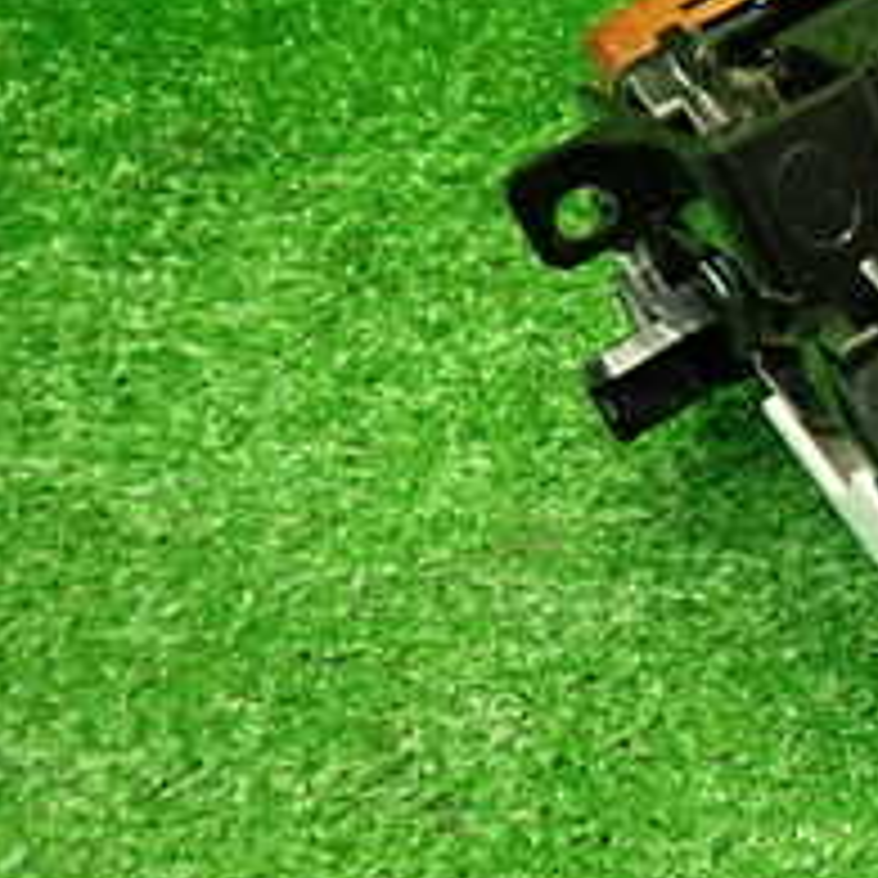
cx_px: 1337
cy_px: 158
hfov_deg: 21.2
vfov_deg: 24.9
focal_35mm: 68
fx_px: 1951
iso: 200
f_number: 2
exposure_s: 1/30
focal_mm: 4.5
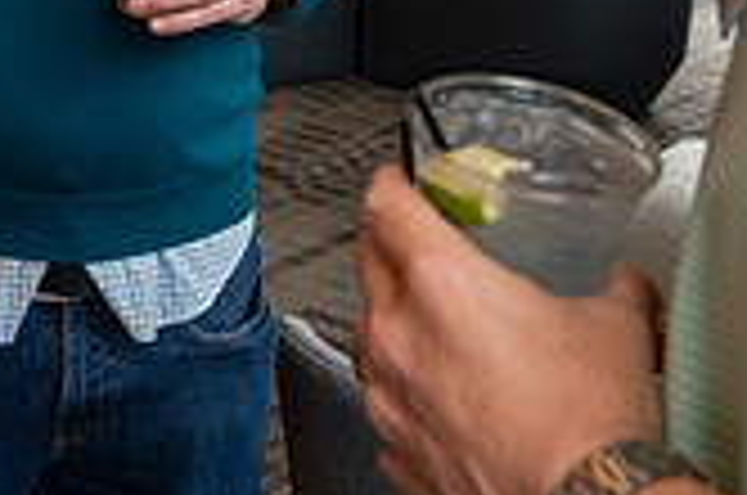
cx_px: -50
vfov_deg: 14.7
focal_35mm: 84
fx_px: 1740
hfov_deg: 23.0
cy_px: -310
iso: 640
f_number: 4
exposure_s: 1/80
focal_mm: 24
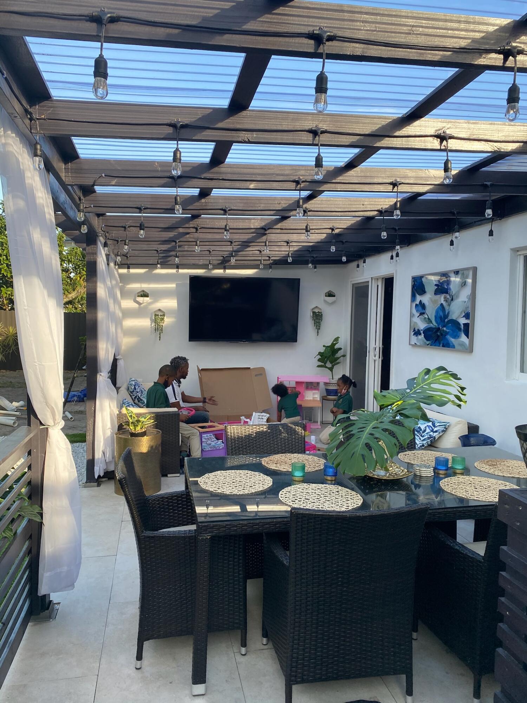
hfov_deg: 53.1
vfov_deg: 67.3
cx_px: 264
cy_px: 352
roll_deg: -2.0
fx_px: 528
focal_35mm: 26
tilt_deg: -1.5
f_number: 1.8
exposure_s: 1/493
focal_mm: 4.25
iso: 32
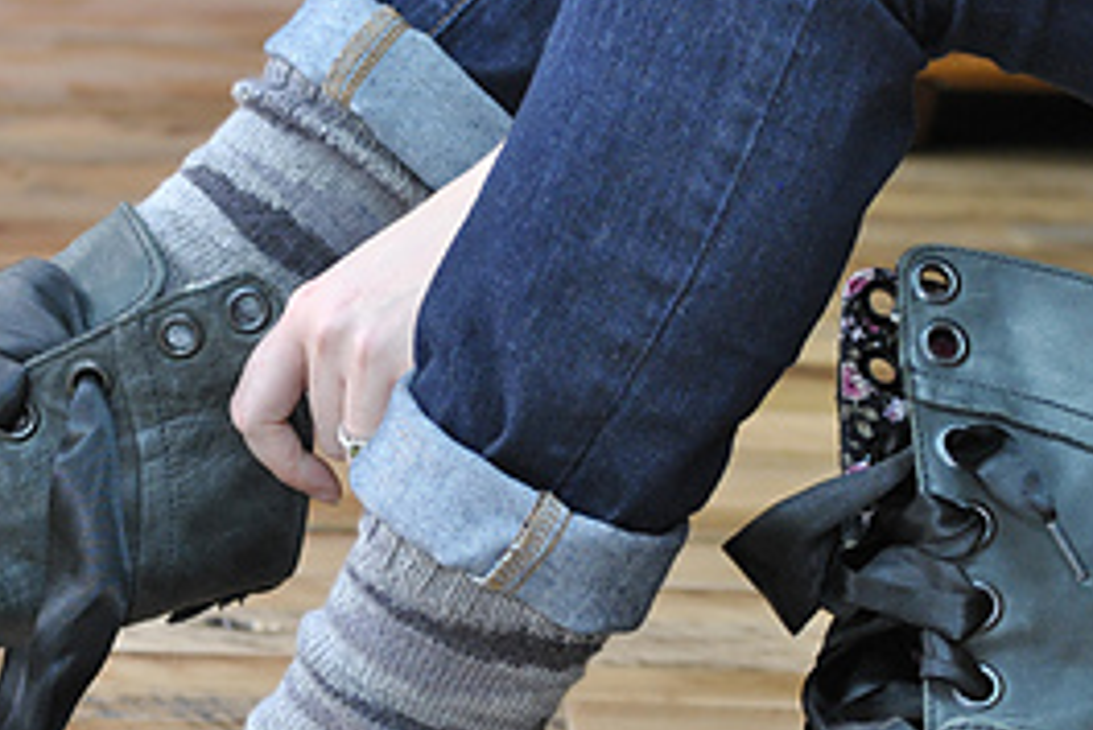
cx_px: 359
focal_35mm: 199
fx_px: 6051
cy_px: 524
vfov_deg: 6.9
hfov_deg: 10.3
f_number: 4.5
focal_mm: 55
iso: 400
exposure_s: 1/125
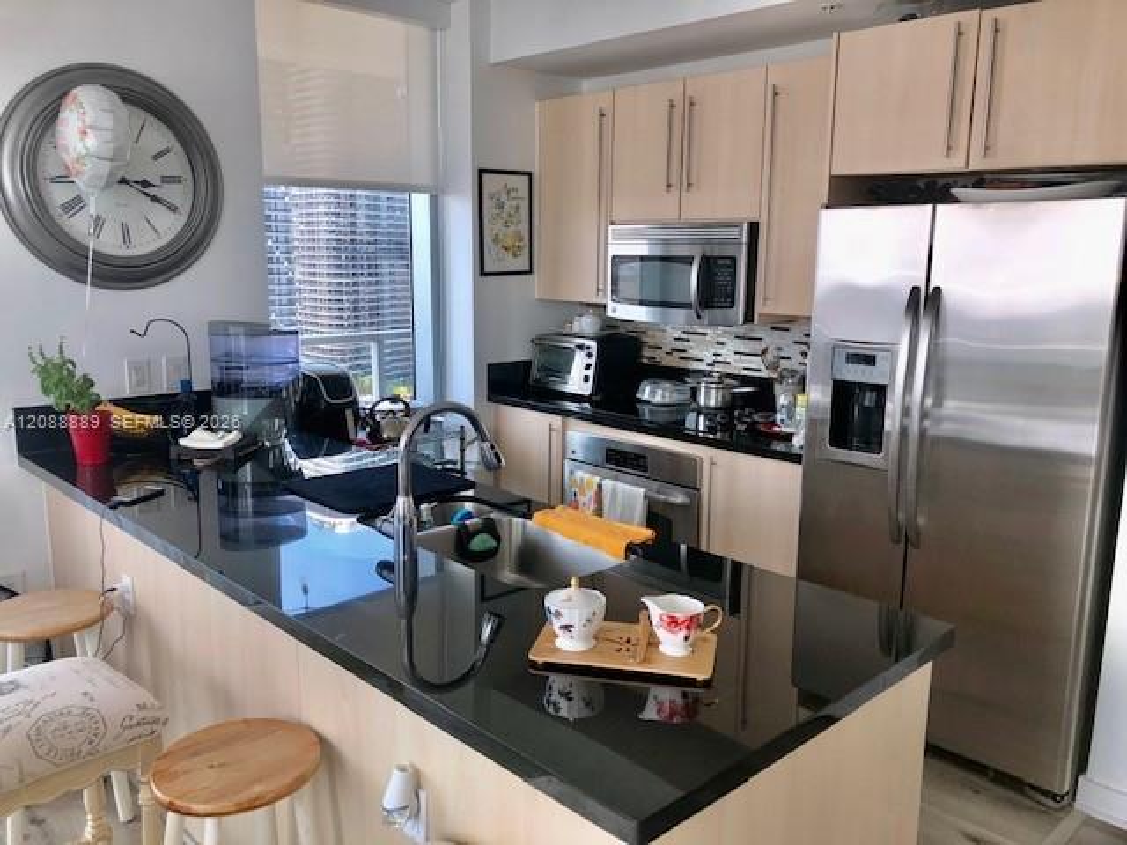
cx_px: 564
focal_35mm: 28
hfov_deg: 63.4
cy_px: 422
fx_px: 912
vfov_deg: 49.7
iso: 20
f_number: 1.8
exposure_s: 1/156
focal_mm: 3.99
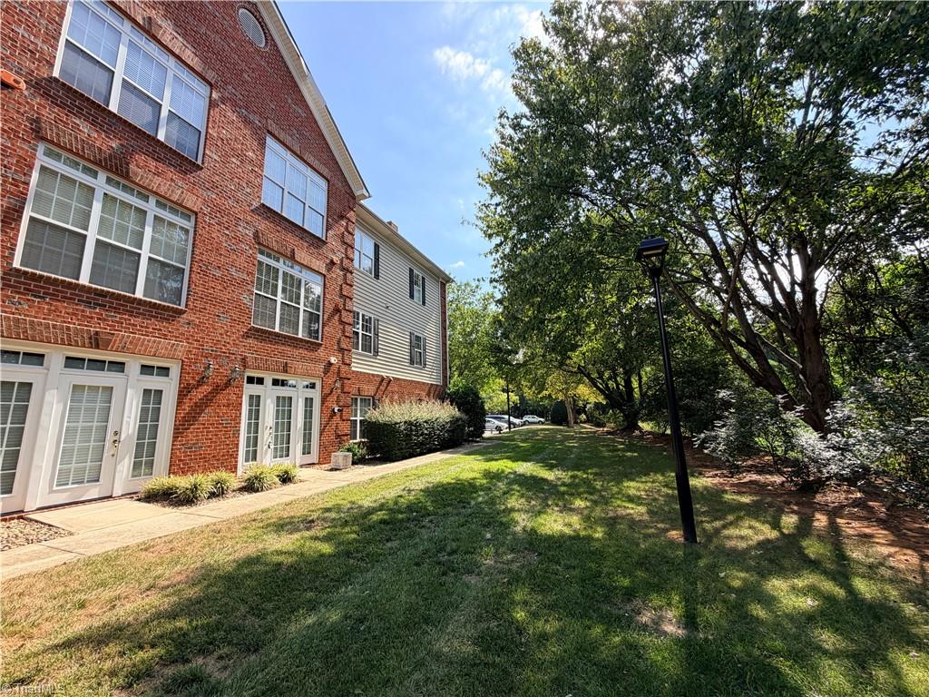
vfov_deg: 85.7
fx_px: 376
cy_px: 348
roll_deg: +2.1
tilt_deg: +10.9
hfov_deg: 102.1
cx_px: 464
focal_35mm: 14
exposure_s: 1/602
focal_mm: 2.22
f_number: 2.2
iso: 40
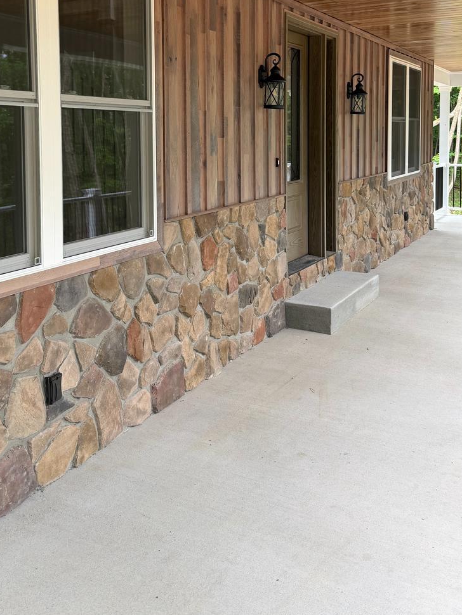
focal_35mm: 38
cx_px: 167
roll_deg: +0.4
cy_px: 166
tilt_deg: -3.9
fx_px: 676
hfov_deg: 37.5
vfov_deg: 47.4
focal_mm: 6.76
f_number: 1.78
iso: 80
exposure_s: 1/121
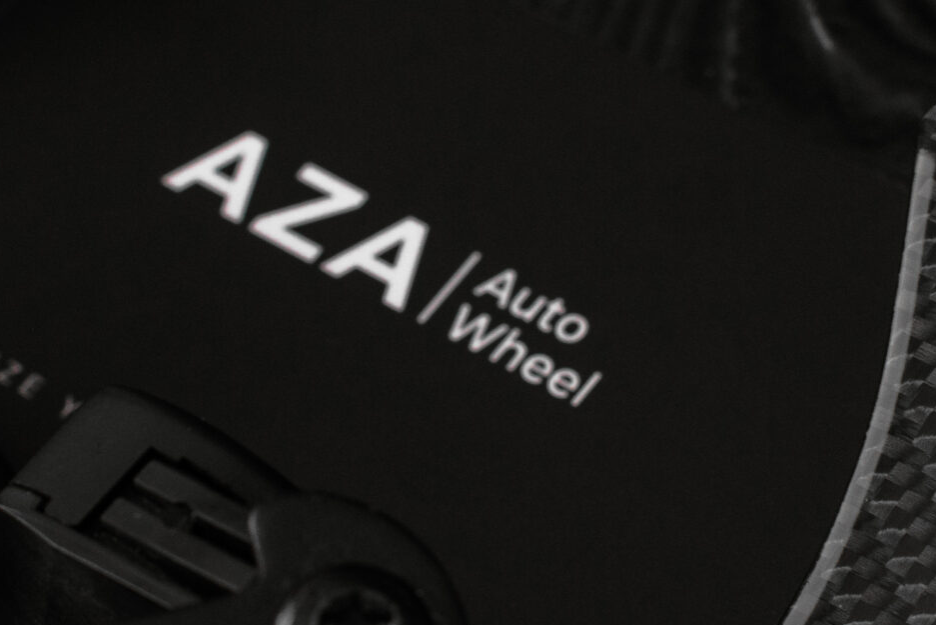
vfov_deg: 9.6
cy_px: 278
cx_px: 459
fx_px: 3728
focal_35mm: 143
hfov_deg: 14.3
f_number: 6.3
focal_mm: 35
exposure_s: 1/125
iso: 500
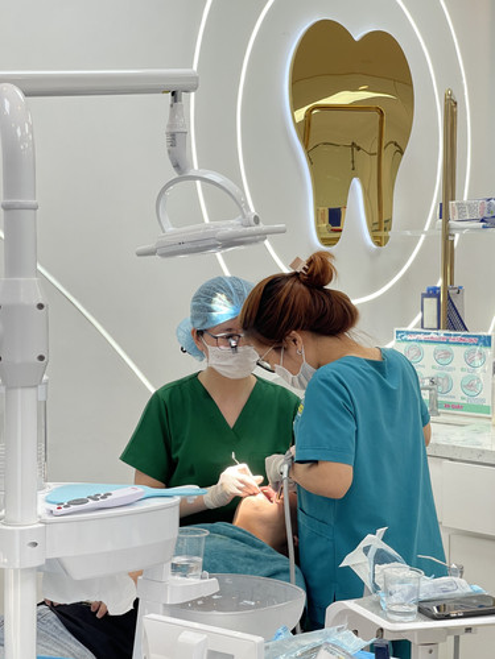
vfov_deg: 30.3
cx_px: 248
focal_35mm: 64
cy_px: 330
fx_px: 1220
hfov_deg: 22.9
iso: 40
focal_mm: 7.5
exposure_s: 1/100
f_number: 2.2
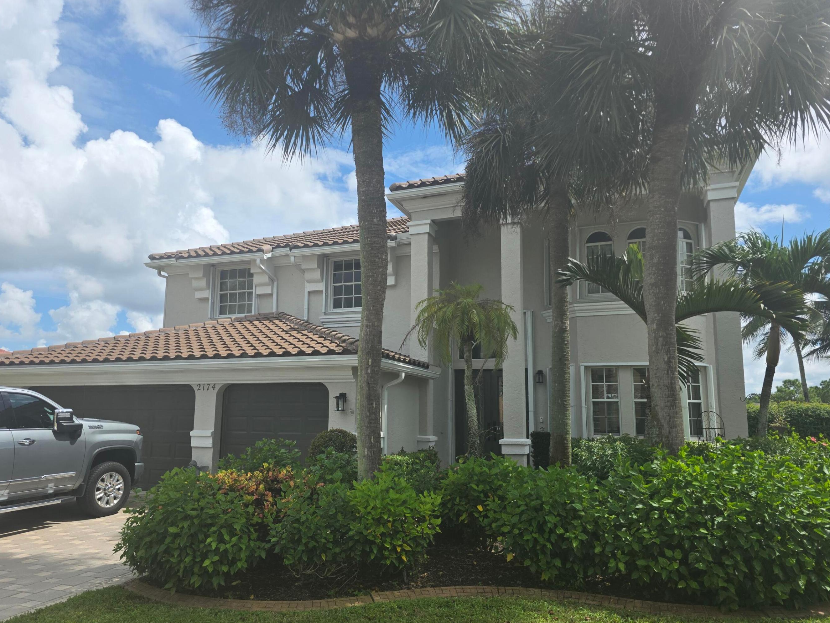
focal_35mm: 25
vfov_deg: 54.8
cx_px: 385
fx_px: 599
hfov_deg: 69.3
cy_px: 337
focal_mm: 6.3
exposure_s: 1/5608
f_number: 1.7
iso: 80
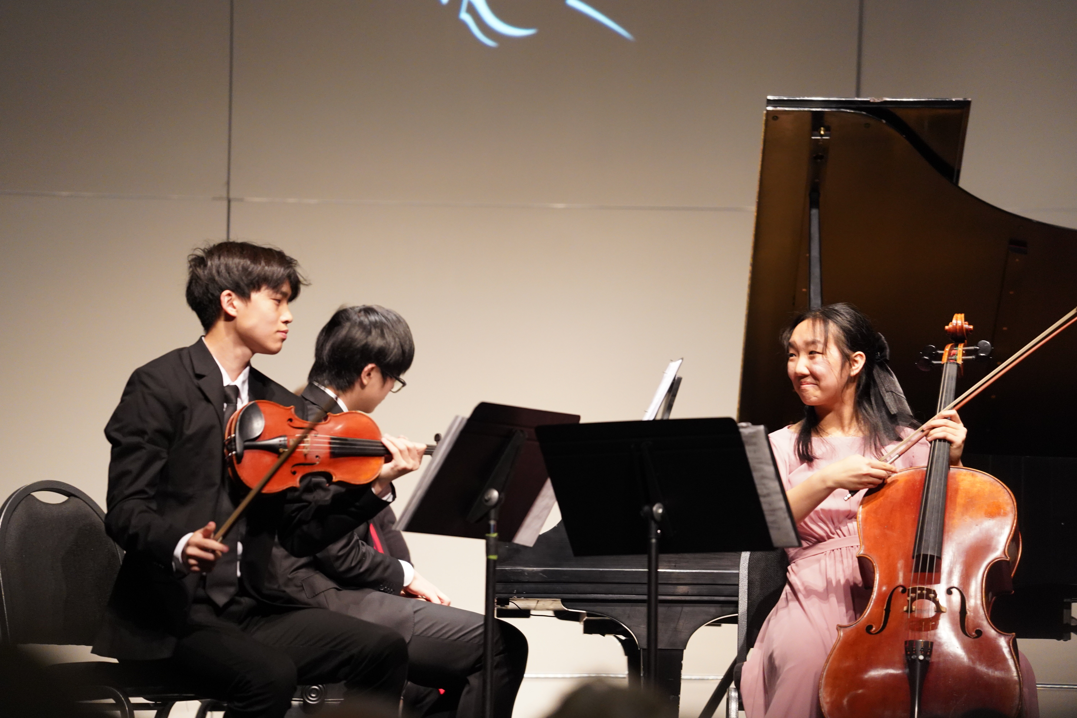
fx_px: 5983
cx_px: 538
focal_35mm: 200
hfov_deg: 10.3
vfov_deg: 6.9
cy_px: 359
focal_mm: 200
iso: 4000
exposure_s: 1/250
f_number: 2.8
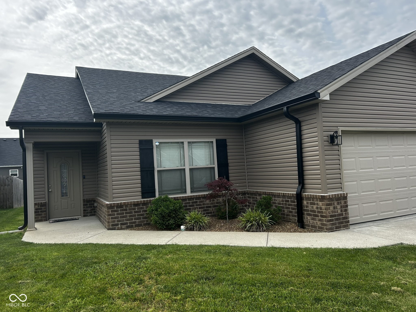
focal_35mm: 26
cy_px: 156
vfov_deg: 53.1
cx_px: 208
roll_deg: +3.1
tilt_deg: +2.4
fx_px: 312
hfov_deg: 67.3
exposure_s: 1/1972
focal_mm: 5.7
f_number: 1.5
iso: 50
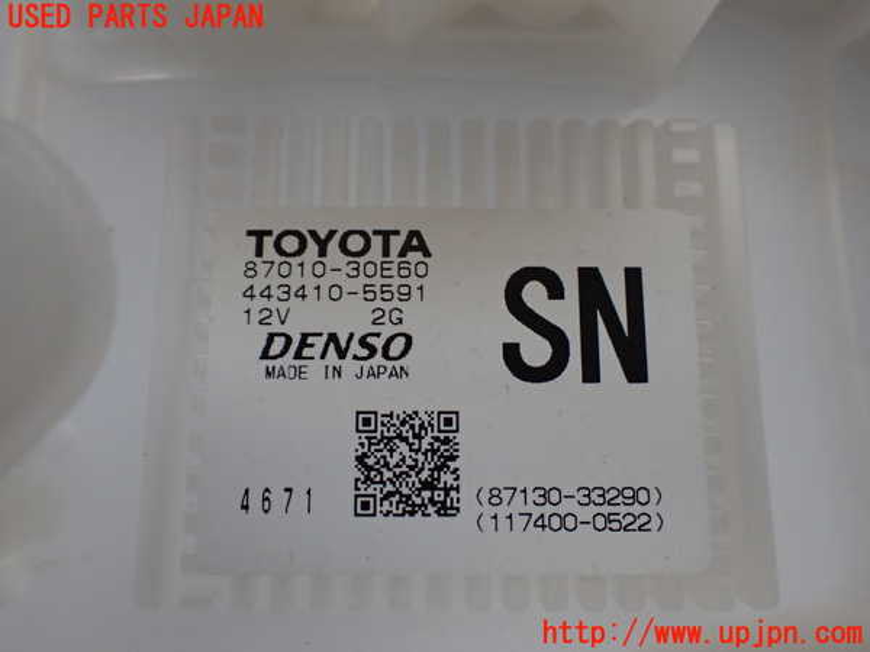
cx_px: 435
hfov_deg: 60.0
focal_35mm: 30
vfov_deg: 46.8
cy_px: 326
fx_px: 754
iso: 500
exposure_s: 1/125
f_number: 2.3
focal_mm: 5.4
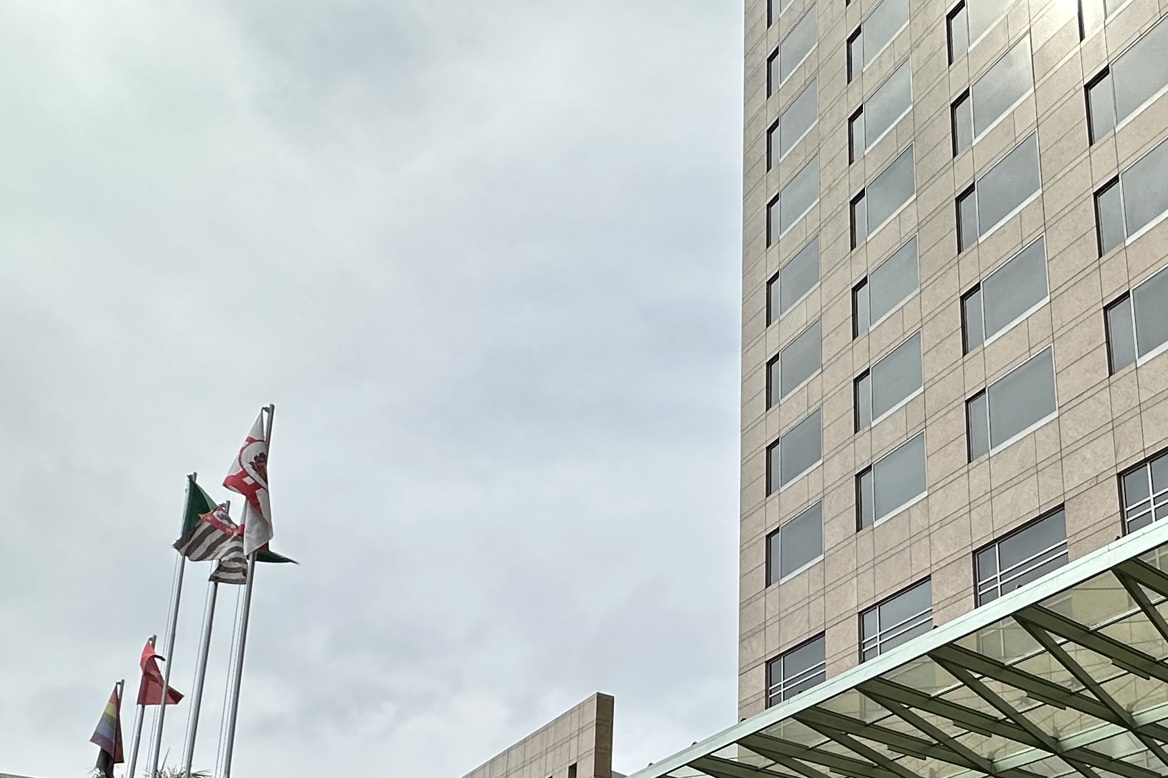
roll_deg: +0.3
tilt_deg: +15.1
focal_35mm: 34
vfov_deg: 34.1
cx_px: 875
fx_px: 1103
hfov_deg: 53.3
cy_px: 839
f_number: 2.2
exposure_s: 1/1887
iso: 40
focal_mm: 2.22
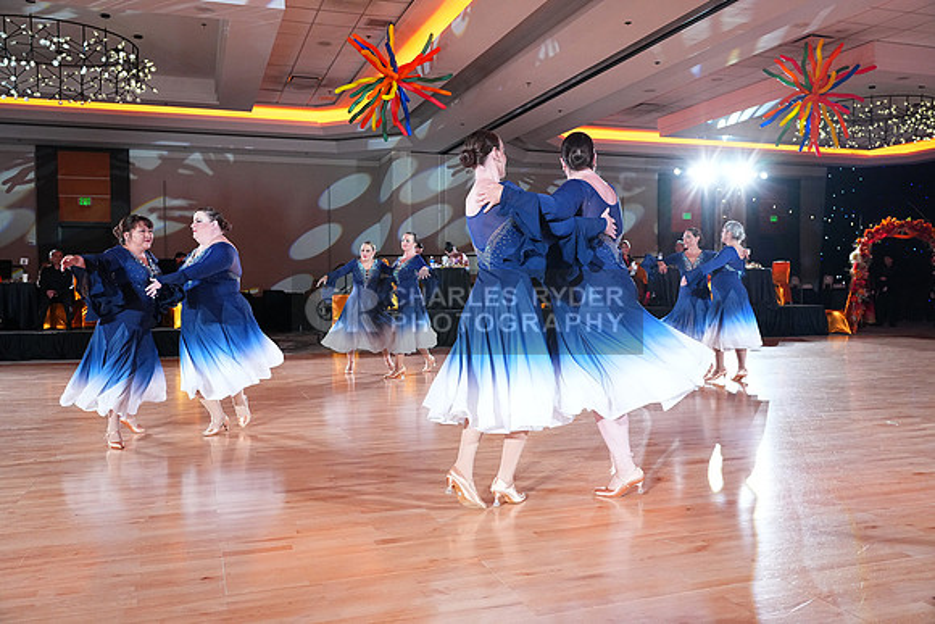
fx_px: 779
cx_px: 468
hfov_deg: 61.9
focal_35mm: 30
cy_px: 312
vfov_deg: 43.6
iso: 5000
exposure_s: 1/400
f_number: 4.5
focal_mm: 30
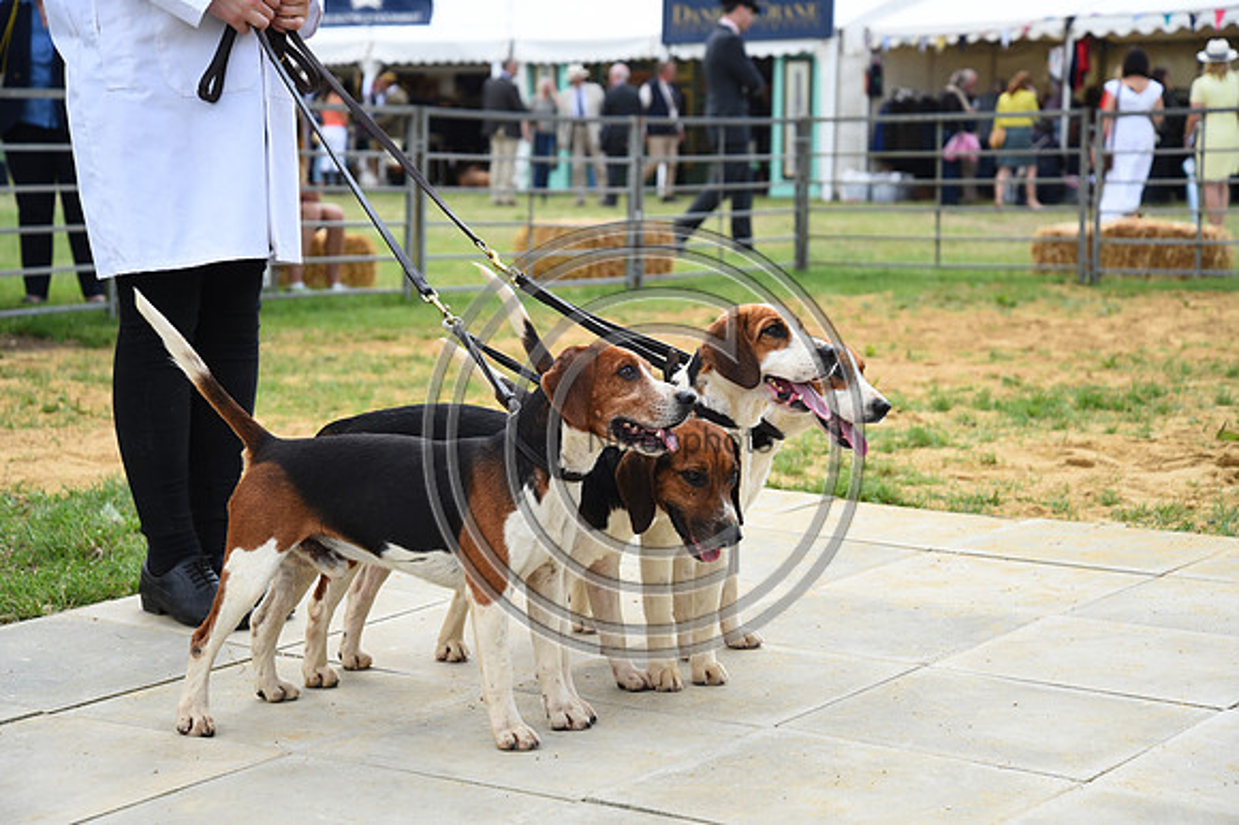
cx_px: 620
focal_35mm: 72
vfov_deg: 18.9
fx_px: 2476
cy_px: 412
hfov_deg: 28.1
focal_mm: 72
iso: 500
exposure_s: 1/1250
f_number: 5.6
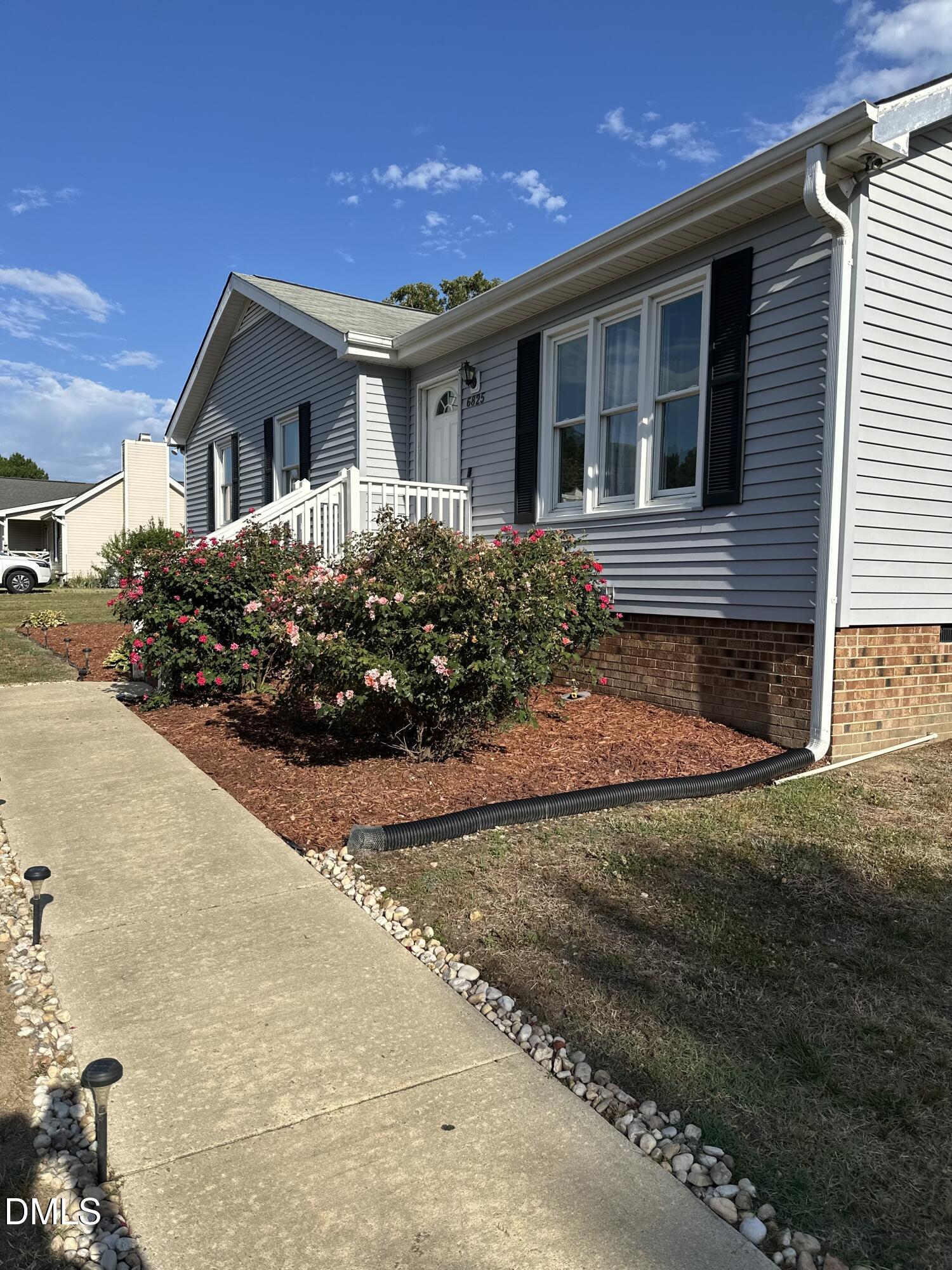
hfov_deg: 56.8
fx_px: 880
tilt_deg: -1.8
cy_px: 635
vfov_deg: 71.6
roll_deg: -2.3
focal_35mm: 24
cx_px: 476
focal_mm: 6.86
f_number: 1.78
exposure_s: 1/5000
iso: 80
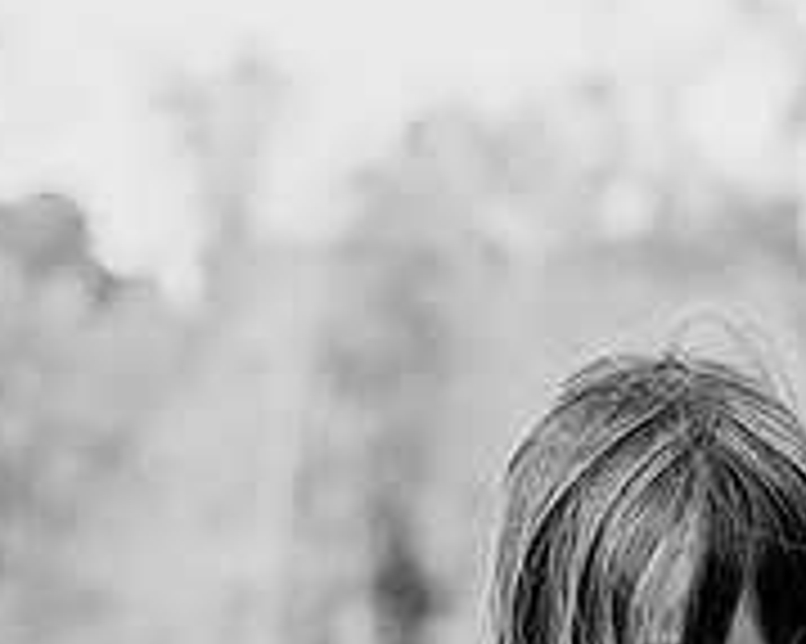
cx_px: 662
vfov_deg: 10.0
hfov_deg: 12.6
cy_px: 705
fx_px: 3624
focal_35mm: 152
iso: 500
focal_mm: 50
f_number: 2.8
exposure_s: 1/1000
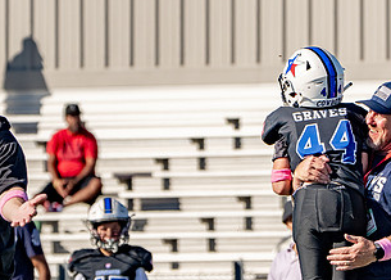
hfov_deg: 2.9
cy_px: 239
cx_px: 283
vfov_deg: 2.1
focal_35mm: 701
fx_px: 7786
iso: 320
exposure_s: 1/2500
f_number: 5.6
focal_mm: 247
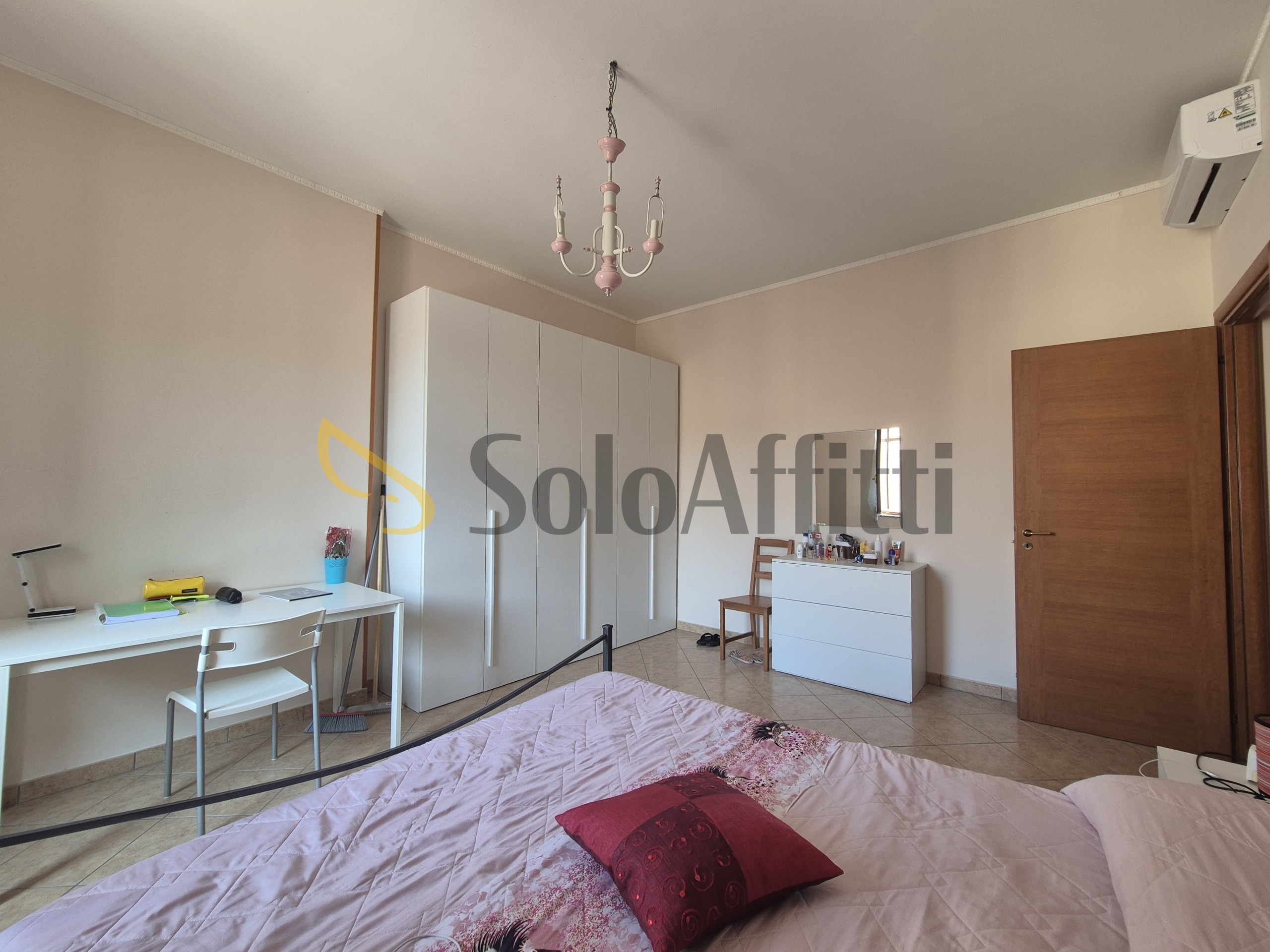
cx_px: 635
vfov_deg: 89.9
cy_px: 476
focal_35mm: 13
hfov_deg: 106.2
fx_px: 477
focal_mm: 2.2
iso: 80
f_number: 2.2
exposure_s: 1/50
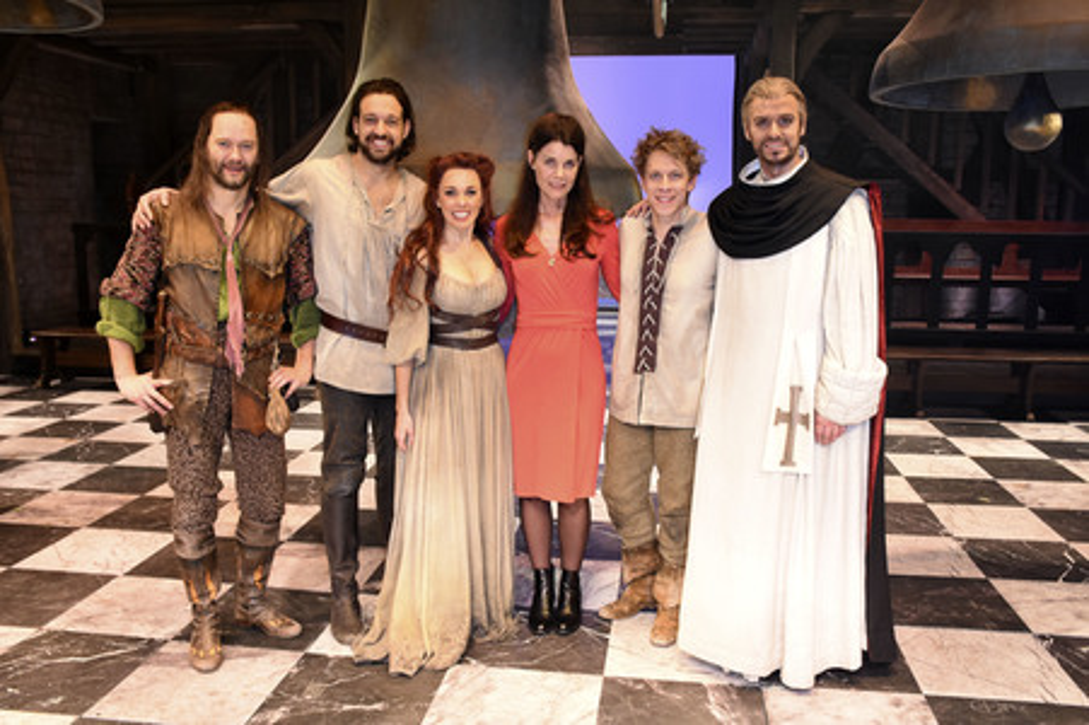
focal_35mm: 30
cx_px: 544
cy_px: 362
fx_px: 907
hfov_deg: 62.0
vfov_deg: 43.5
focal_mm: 20
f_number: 6.3
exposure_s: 1/60
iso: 1600
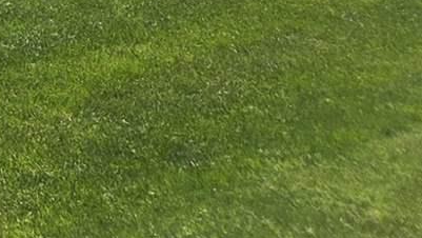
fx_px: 2149
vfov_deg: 5.6
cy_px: -687
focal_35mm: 192
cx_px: -817
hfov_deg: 9.1
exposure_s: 1/1465
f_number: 1.8
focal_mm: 5.4
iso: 25
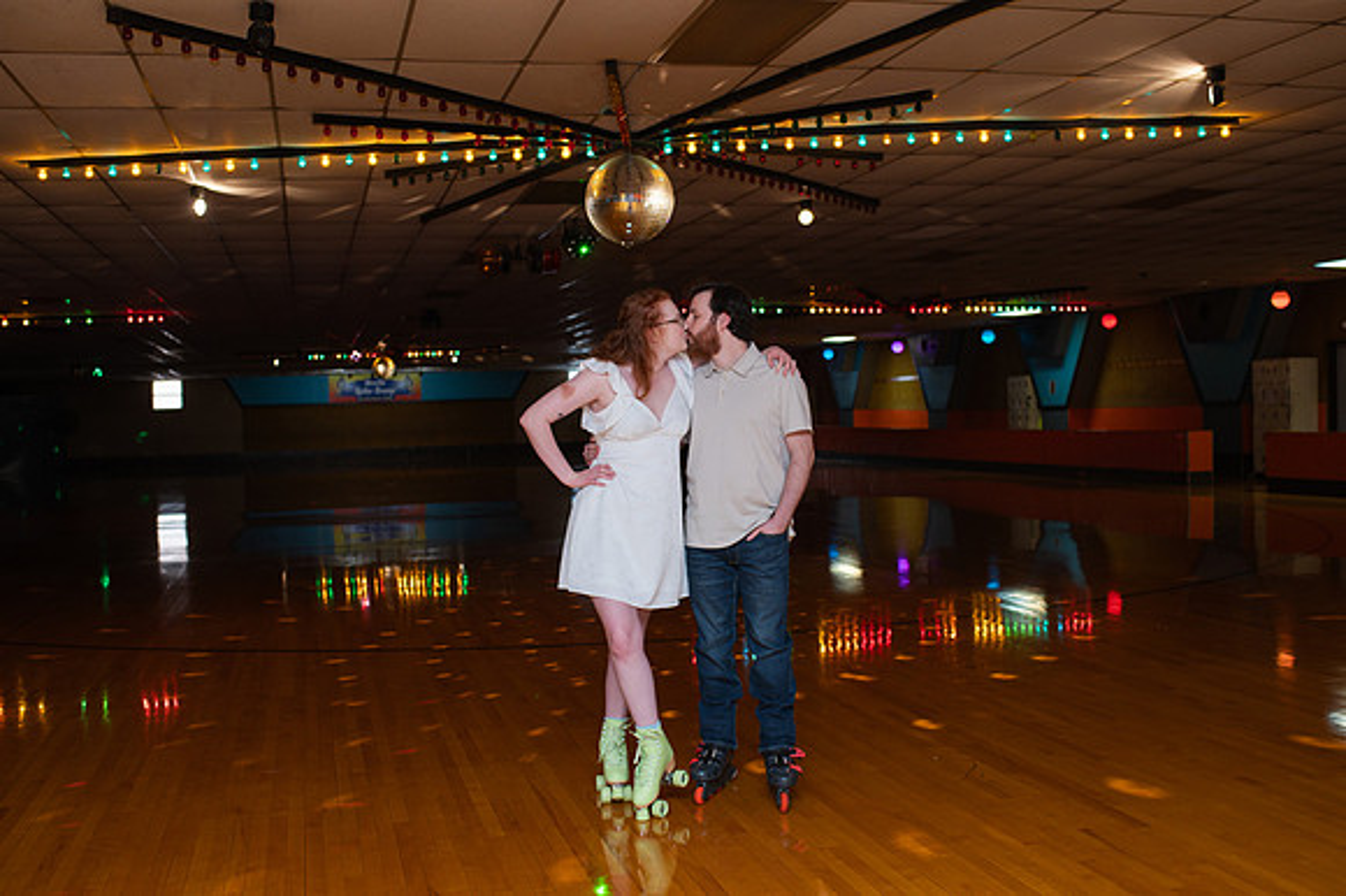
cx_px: 673
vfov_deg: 34.1
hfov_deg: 49.5
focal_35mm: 39
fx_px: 1459
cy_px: 448
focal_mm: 35
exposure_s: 1/200
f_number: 3.2
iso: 1000
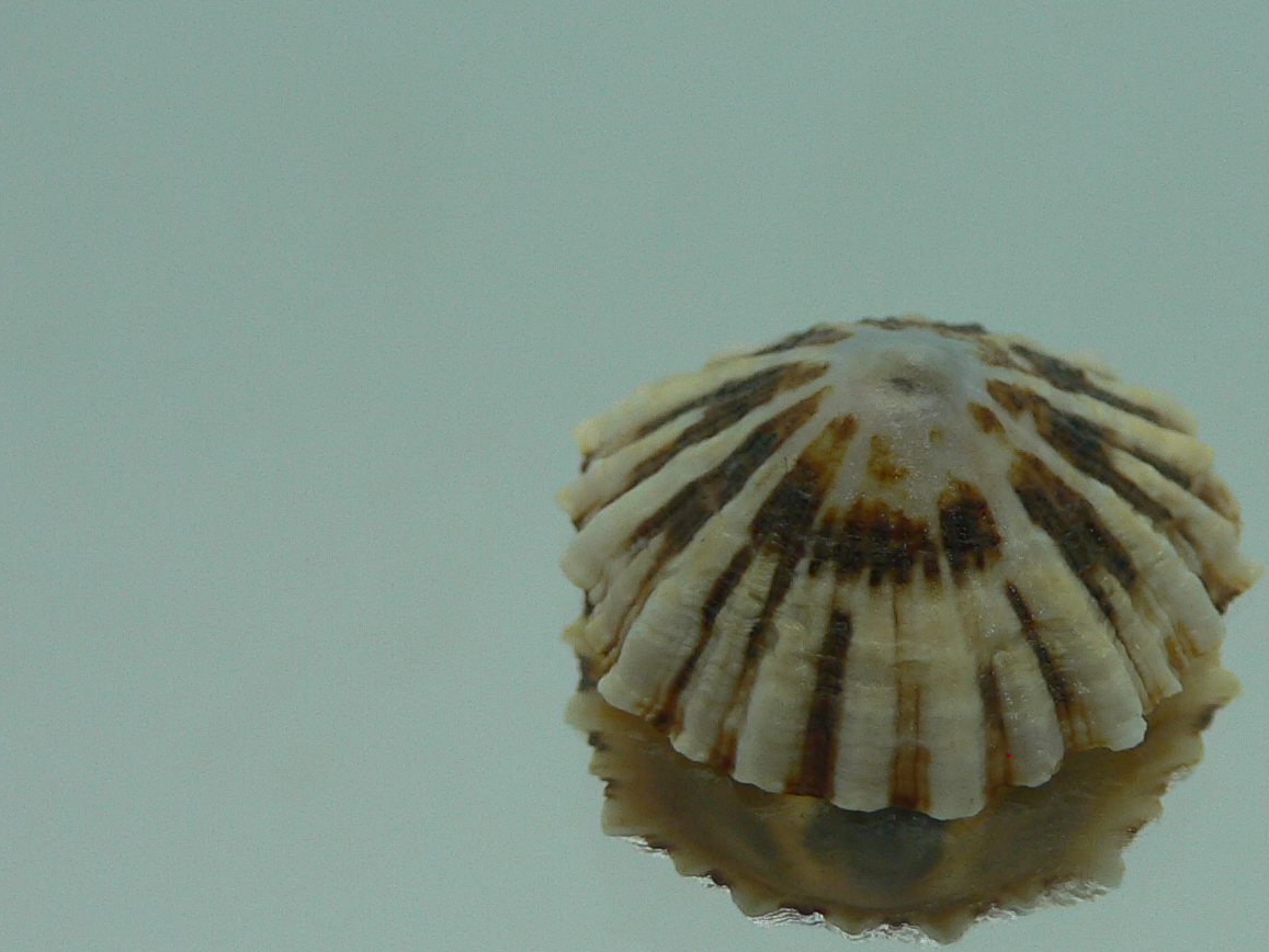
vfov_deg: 24.0
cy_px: 592
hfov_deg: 31.3
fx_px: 2236
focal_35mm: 61
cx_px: 885
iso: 80
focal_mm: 4.6
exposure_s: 1/60
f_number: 2.8
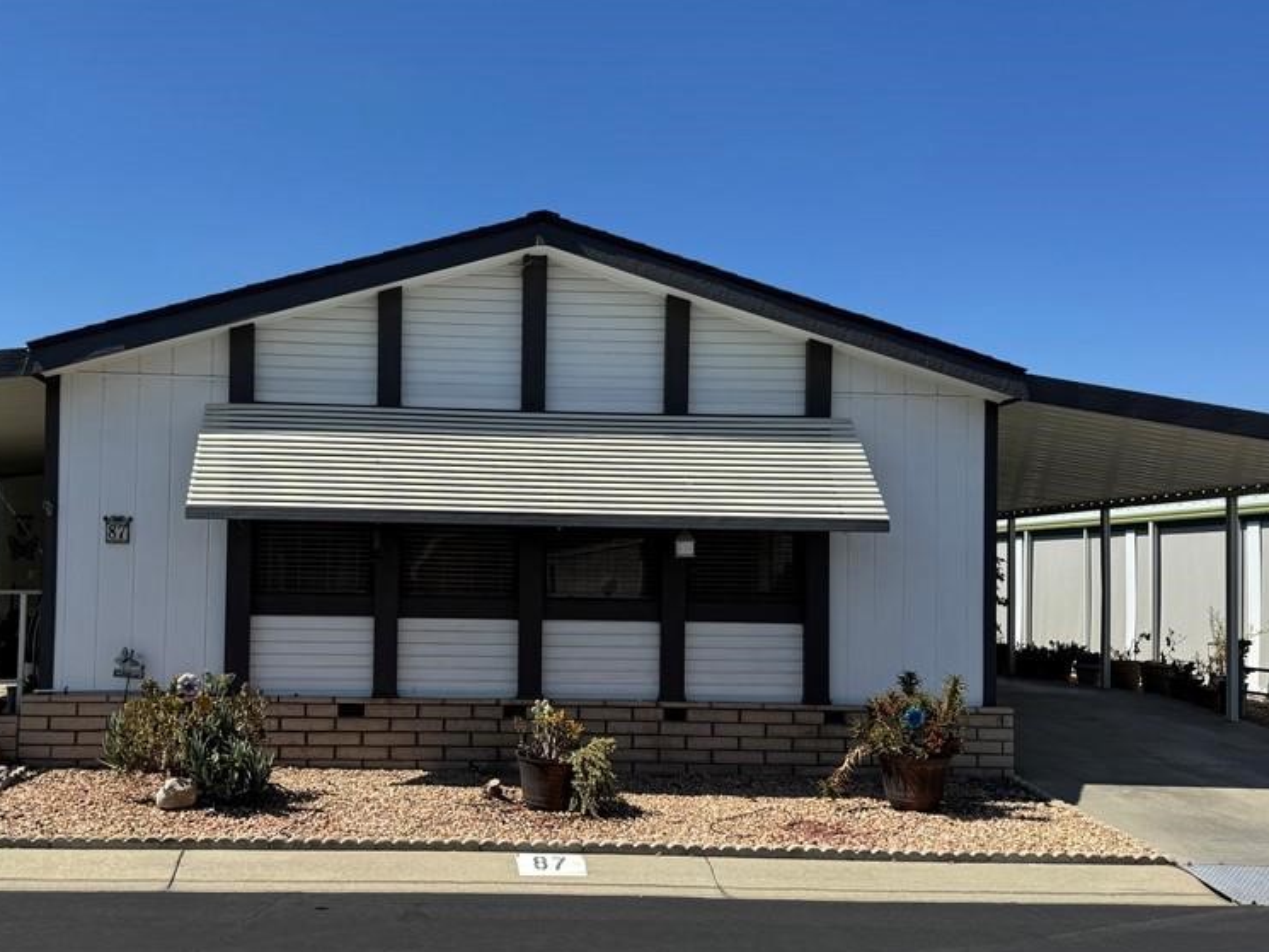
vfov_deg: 42.9
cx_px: 479
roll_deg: -1.7
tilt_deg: +1.4
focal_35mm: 33
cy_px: 538
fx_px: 1210
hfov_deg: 54.7
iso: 80
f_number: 1.78
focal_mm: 6.76
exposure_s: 1/5814
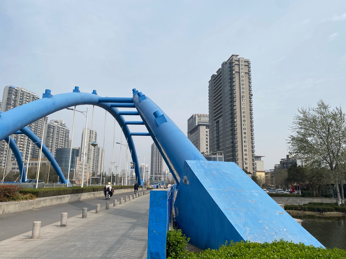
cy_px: 130
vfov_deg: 53.1
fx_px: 260
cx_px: 173
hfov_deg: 67.3
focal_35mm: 26
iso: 32
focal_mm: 4.25
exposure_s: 1/3984
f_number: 1.8
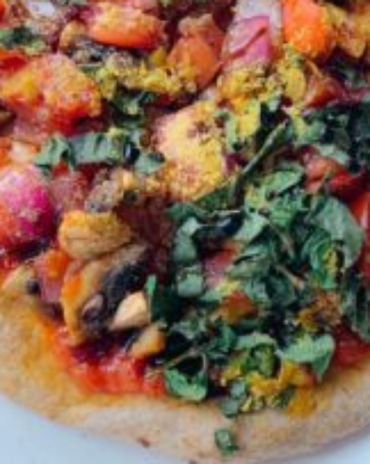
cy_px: 126
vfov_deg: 32.5
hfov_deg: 26.6
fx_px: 781
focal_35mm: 57
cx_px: 167
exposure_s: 1/80
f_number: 1.8
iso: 100
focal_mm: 4.25
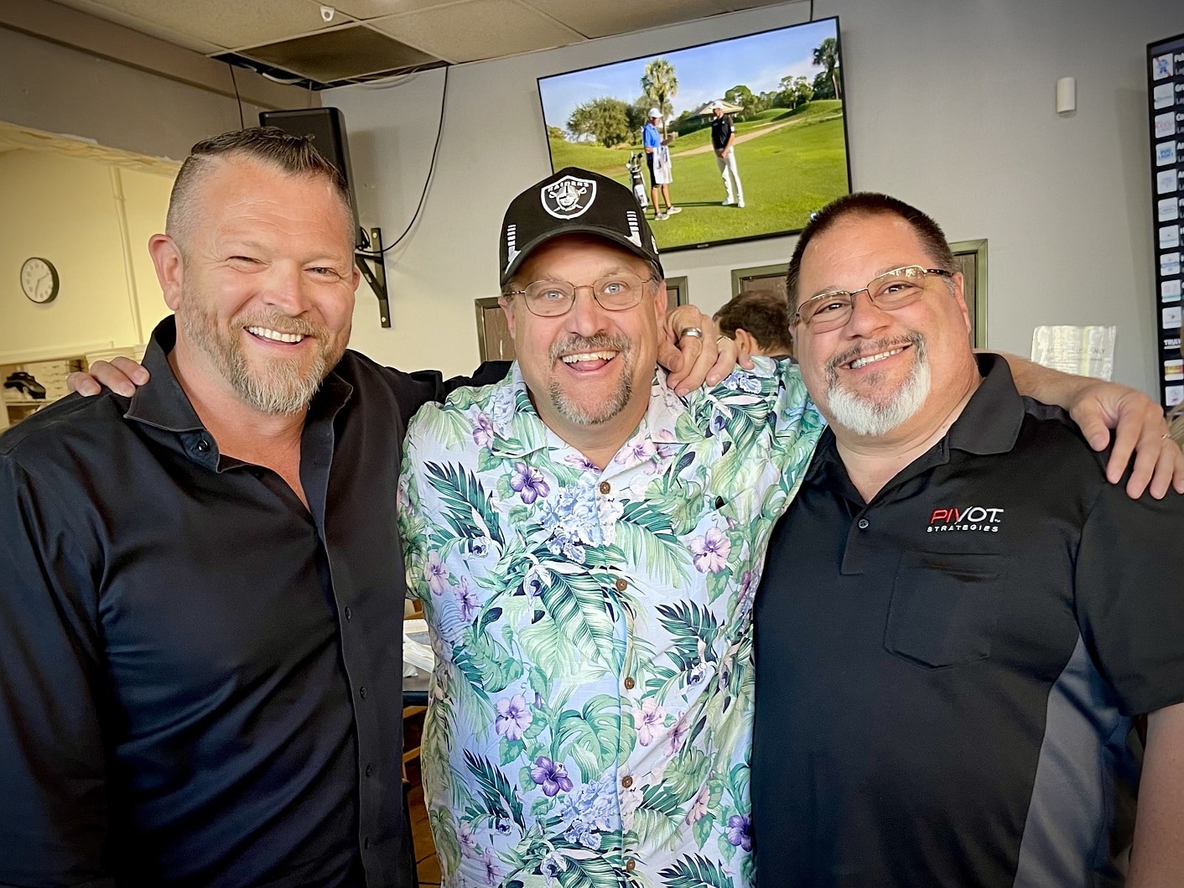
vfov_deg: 53.1
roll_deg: -0.2
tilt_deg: -1.5
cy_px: 444
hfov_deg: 67.3
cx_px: 592
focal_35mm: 26
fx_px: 889
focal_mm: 5.1
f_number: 1.6
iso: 125
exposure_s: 1/60
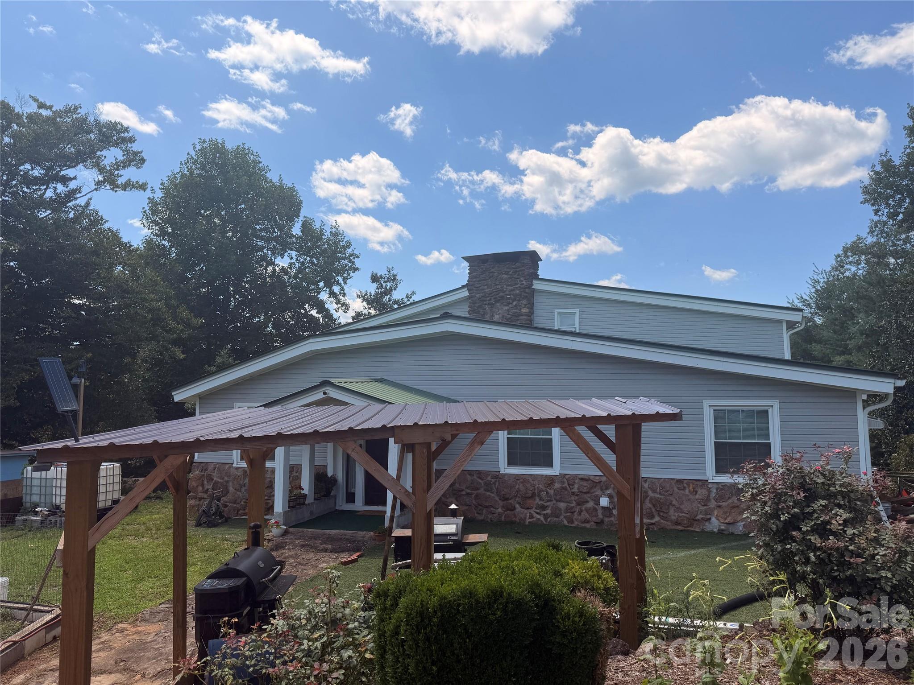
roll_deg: +0.1
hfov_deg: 71.6
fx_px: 634
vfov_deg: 56.8
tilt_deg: +4.9
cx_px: 457
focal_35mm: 24
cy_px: 342
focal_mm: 6.76
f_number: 1.78
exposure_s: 1/4975
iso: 80
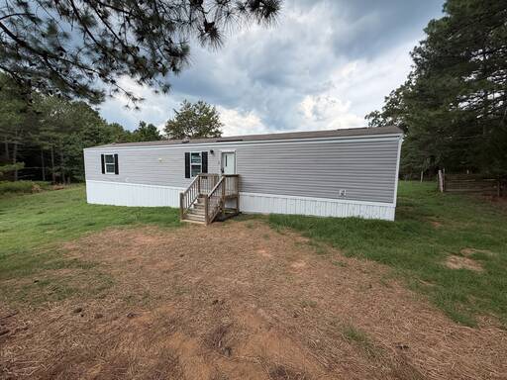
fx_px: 205
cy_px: 190
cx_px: 254
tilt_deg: -7.9
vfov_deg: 85.7
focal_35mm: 14
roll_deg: -1.2
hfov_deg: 102.1
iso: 40
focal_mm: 2.22
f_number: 2.2
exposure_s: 1/602
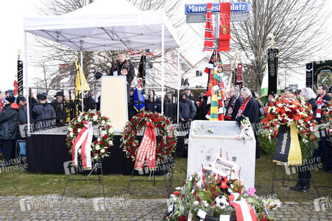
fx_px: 318
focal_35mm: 34
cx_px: 166
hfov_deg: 55.1
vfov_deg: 38.3
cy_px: 110
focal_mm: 23
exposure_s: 1/125
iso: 250
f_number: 6.3
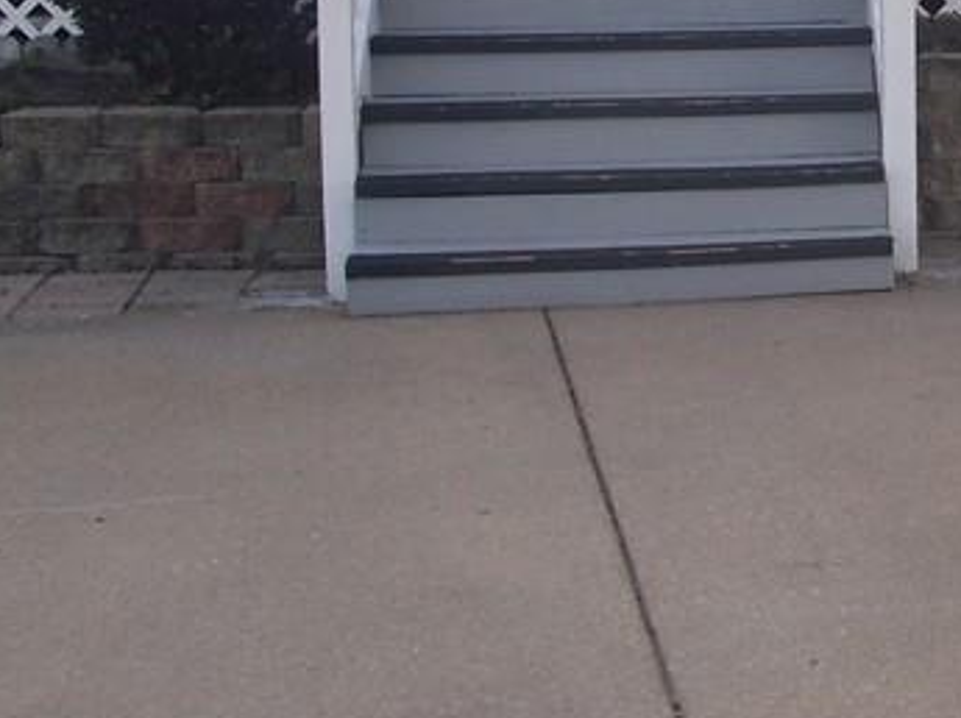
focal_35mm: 107
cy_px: -198
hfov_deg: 17.5
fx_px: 2967
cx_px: 1153
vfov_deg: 13.3
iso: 80
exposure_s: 1/80
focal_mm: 6.3
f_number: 7.8
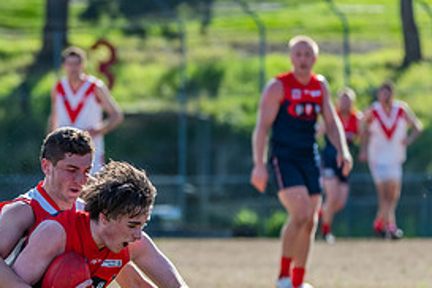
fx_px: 7007
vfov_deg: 2.4
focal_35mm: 584
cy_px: 225
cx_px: 4
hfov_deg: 3.5
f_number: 6.3
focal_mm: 260
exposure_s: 1/1600
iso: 800
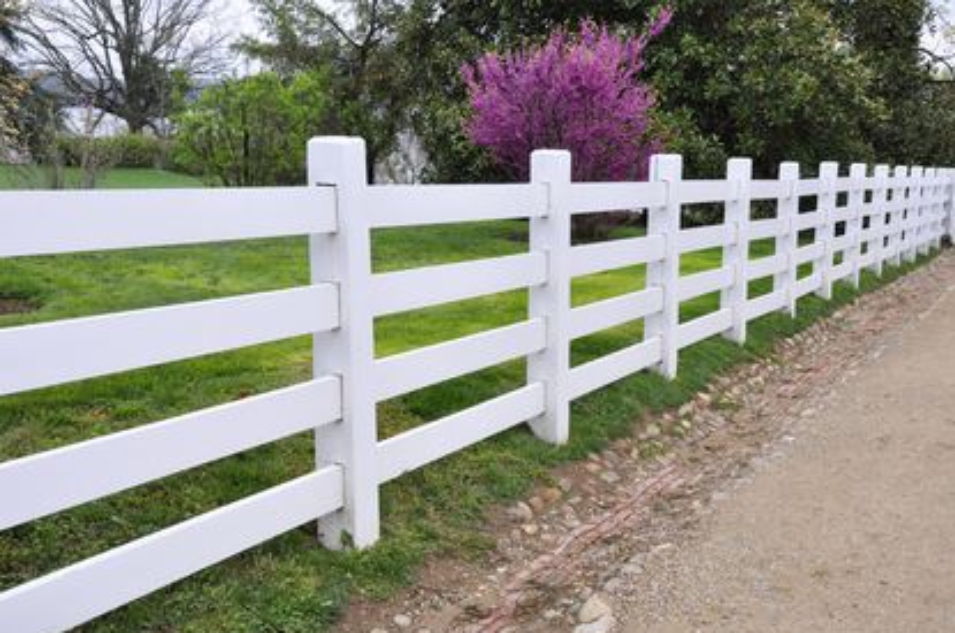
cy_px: 322
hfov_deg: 45.5
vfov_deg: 31.1
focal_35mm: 43
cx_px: 471
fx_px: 1138
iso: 640
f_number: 9
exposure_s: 1/320
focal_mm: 28
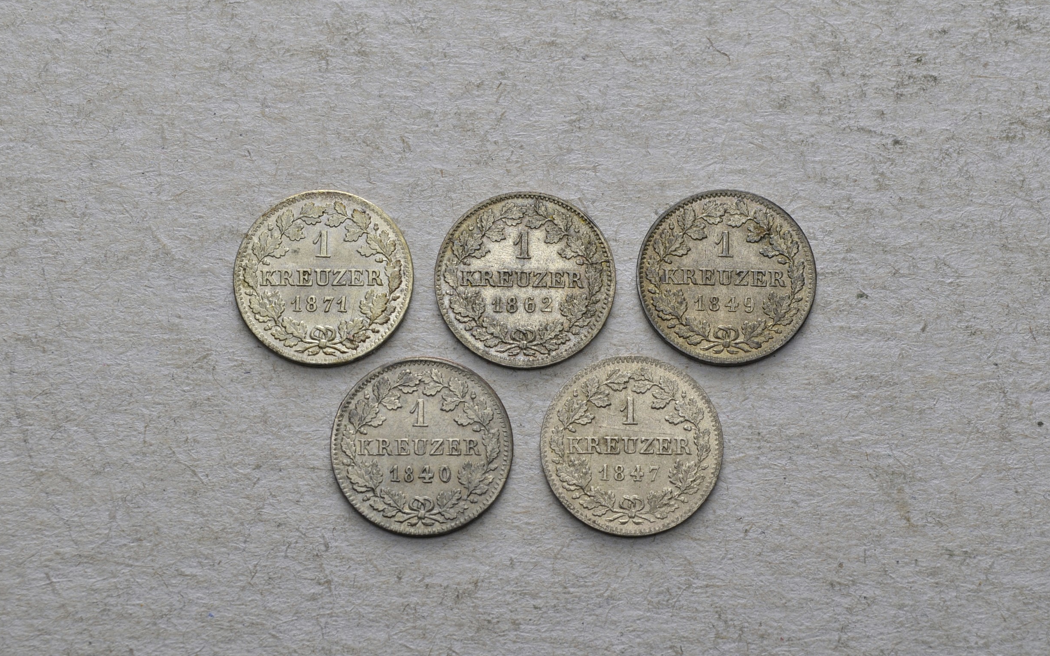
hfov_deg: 24.5
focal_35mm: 85
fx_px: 2418
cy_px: 333
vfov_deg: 15.5
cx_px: 525
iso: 400
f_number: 14
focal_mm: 55
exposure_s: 1/250
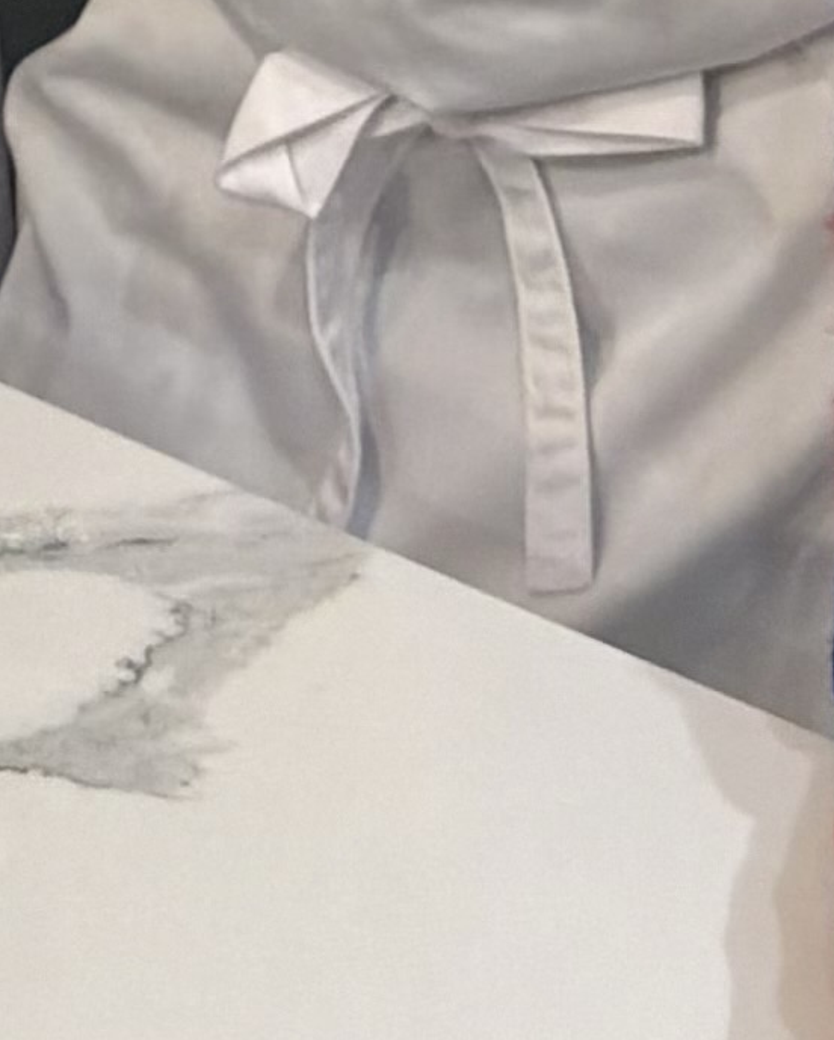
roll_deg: -0.6
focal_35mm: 137
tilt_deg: -9.4
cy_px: -1144
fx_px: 4223
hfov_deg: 11.2
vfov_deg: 12.2
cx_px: 83
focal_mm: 6.76
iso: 400
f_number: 1.78
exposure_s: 1/100
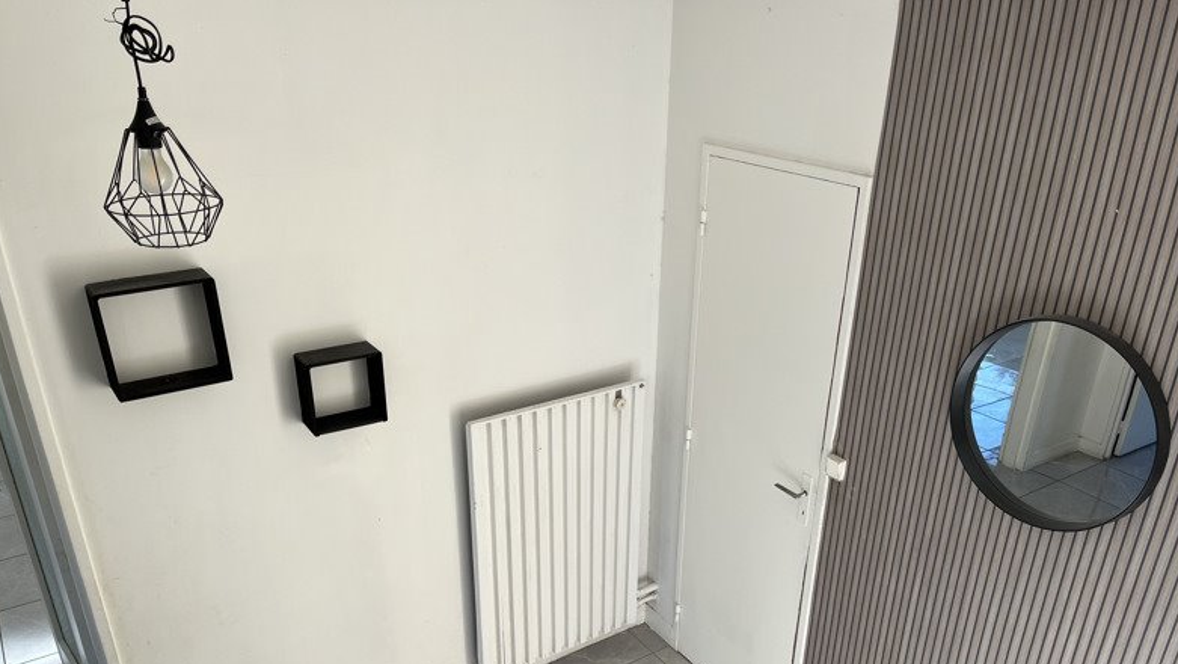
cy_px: 450
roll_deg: -1.2
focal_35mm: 29
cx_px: 590
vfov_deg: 39.7
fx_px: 906
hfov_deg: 66.0
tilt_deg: -27.2
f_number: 1.6
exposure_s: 1/158
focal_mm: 5.1
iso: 40
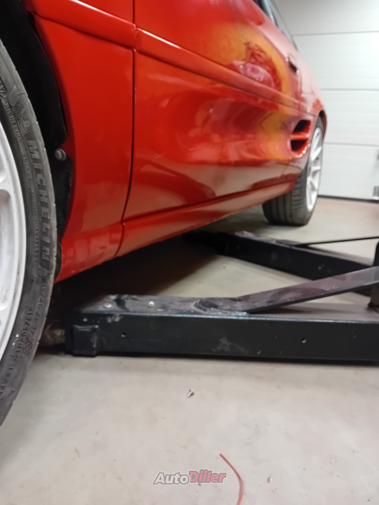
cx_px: 190
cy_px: 252
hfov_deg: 53.1
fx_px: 380
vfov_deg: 67.3
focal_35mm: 26
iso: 1000
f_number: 1.8
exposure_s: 1/20.4
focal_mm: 3.98
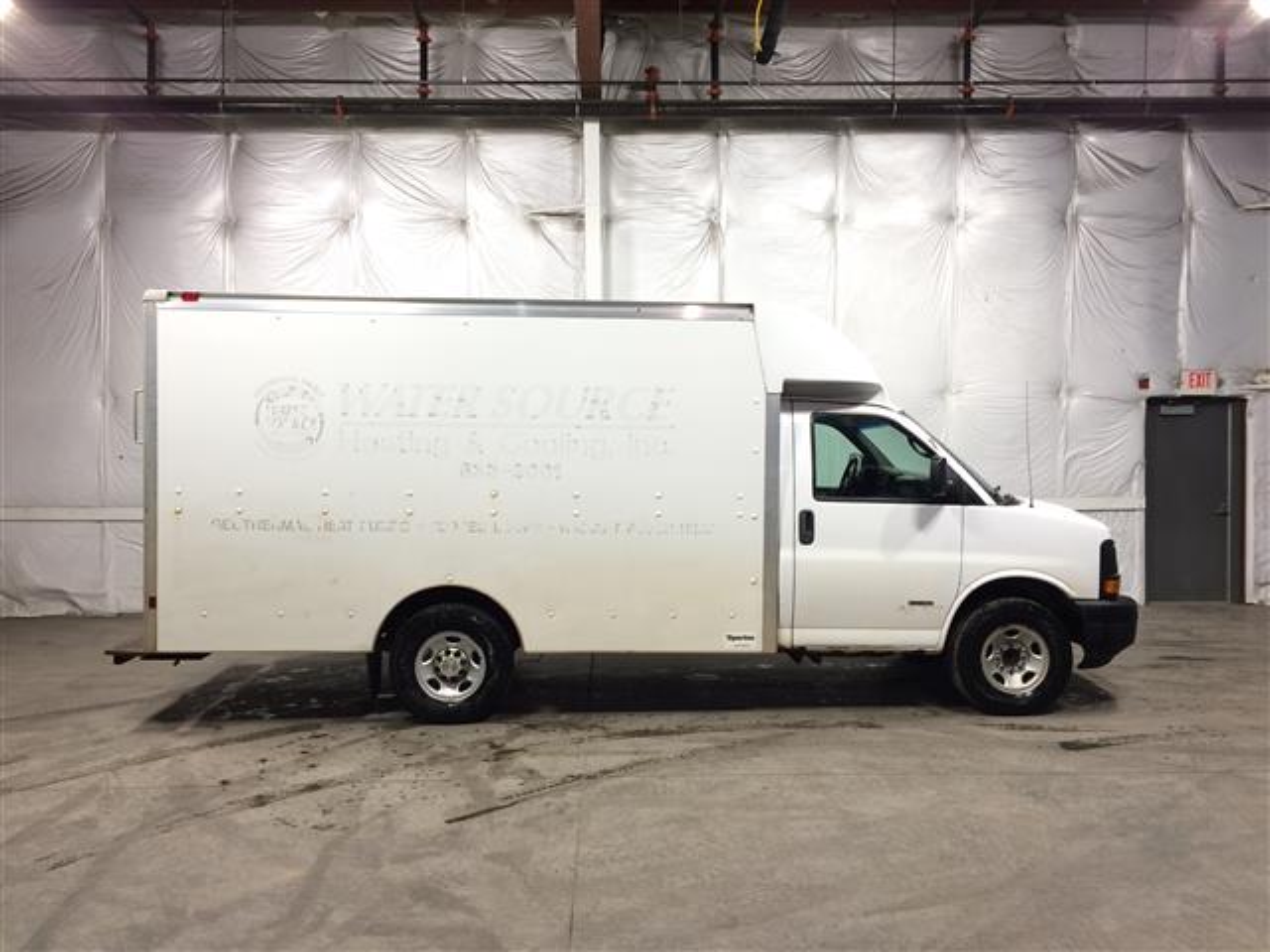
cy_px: 476
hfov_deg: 61.7
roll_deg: +2.1
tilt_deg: -2.7
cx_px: 635
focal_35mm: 29
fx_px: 1064
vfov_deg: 48.2
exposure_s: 1/30
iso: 64
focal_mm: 4.15
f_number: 2.2
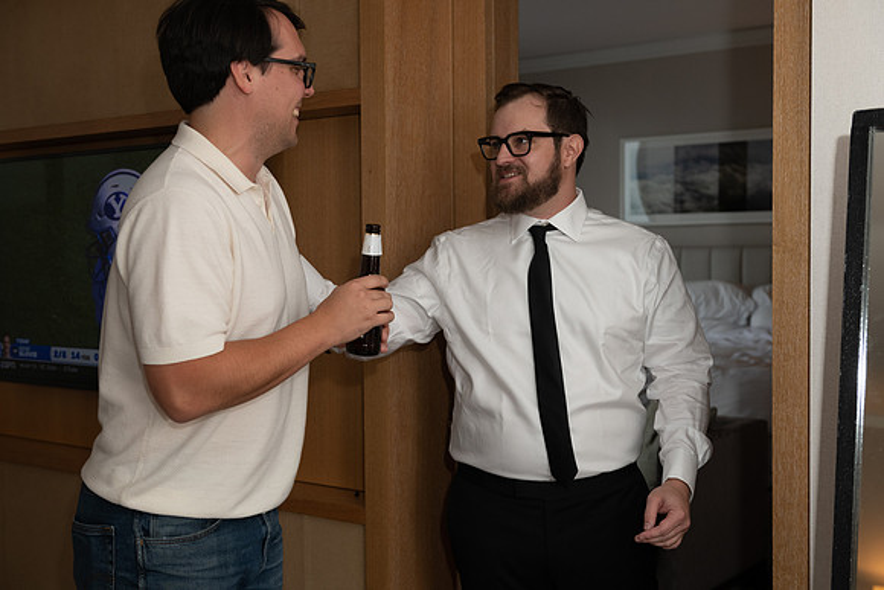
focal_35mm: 48
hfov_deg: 41.1
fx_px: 1179
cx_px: 442
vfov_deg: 28.1
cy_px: 295
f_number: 4
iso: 800
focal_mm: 48
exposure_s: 1/200
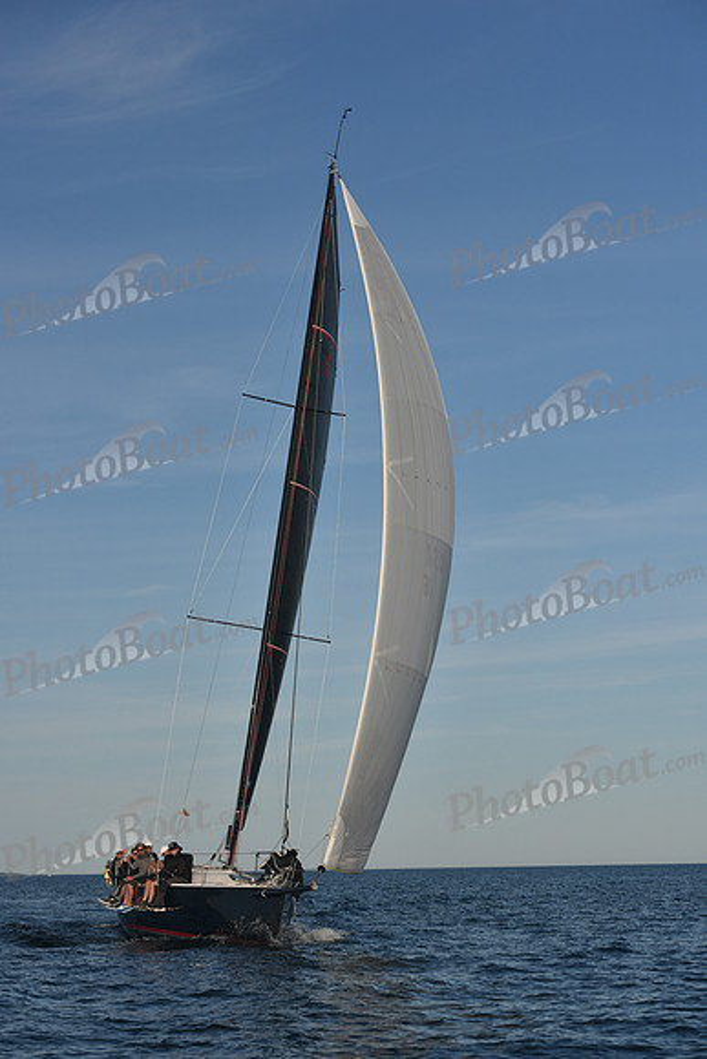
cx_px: 354
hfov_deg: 17.1
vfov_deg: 25.4
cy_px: 530
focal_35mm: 80
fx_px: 2355
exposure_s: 1/800
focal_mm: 80
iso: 250
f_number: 7.1
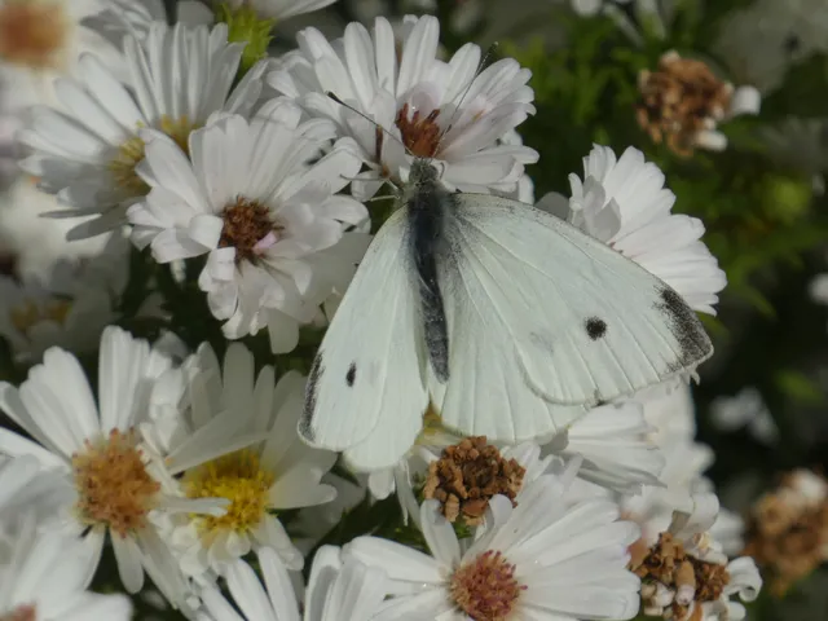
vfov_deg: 2.5
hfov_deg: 3.4
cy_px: 310
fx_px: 13969
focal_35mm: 584
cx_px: 414
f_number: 5.6
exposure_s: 1/800
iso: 80
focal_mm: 104.7
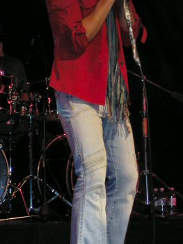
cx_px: 85
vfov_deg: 14.2
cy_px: 69
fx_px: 980
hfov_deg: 10.7
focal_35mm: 139
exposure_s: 1/59.9
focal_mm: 13.3
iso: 200
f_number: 4.3
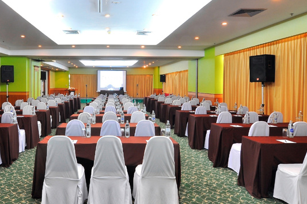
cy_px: 82
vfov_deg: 47.5
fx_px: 230
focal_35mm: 27
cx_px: 115
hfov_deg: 66.4
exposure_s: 1
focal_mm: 12
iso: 200
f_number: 10
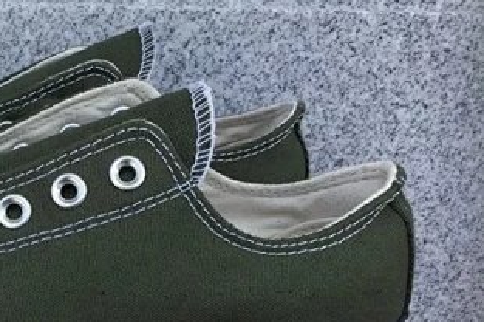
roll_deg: -0.7
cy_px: 322
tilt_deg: -25.5
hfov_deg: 28.5
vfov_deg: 19.9
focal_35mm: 66
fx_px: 886
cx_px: -9
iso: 25
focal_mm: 3.3
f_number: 2.4
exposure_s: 1/375
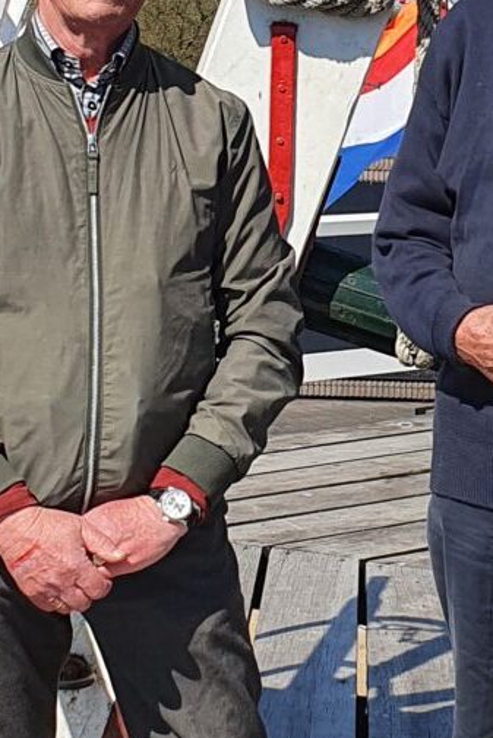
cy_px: 140
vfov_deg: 18.9
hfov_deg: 12.8
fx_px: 2196
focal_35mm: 107
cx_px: 268
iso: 50
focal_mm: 4.32
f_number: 2.4
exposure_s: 1/1968
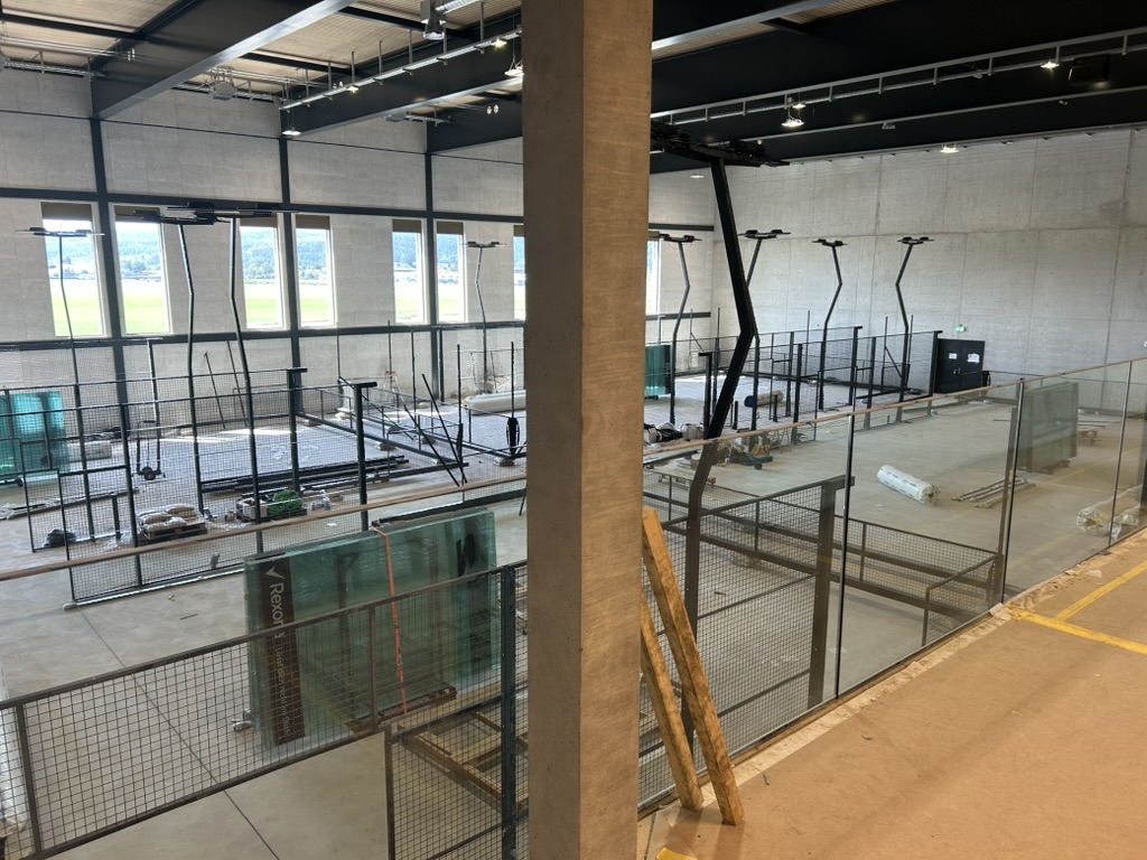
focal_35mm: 26
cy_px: 430
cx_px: 574
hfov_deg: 67.3
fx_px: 862
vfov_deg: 53.1
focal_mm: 5.7
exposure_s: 1/100
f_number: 1.5
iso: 64
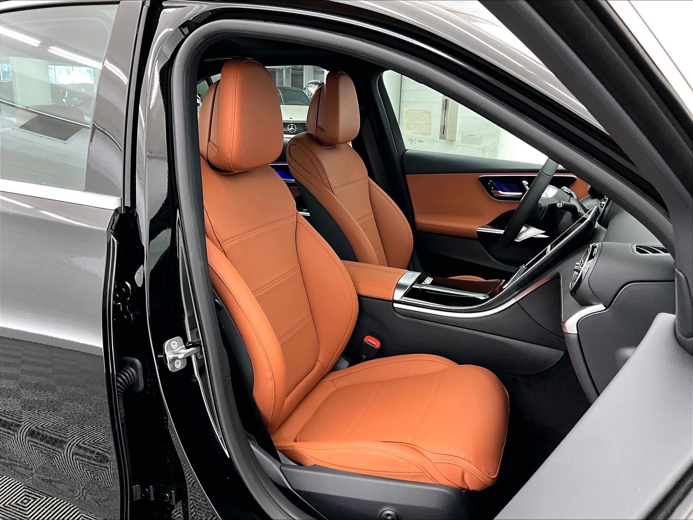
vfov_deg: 48.2
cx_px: 346
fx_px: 581
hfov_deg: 61.7
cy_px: 260
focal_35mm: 29
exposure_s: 1/40
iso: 250
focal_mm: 3
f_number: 1.8
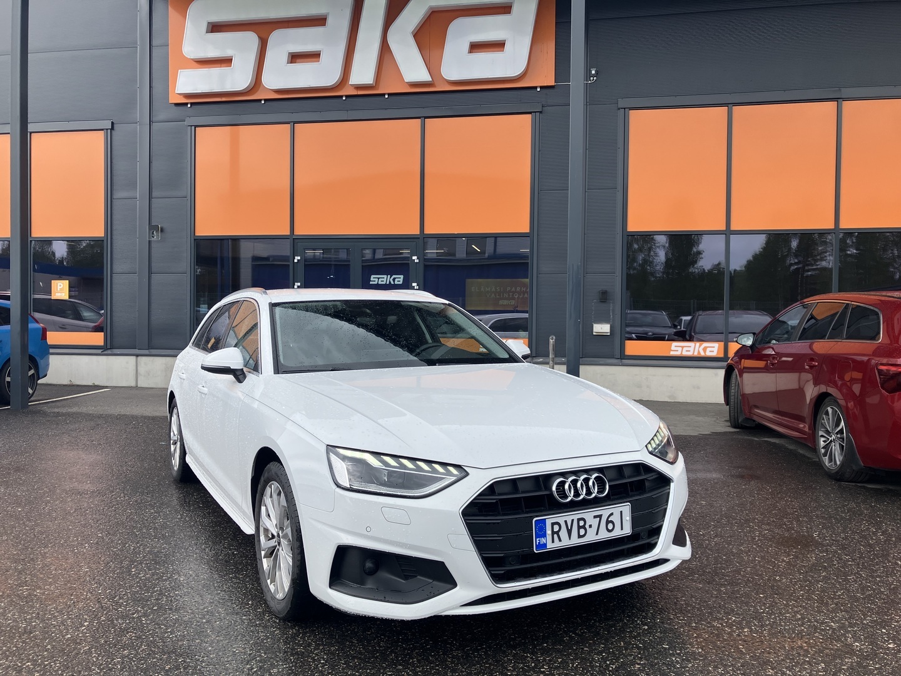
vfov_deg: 49.7
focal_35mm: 28
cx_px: 450
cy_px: 338
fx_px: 729
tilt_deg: -0.4
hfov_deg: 63.4
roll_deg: -2.1
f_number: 1.8
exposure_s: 1/1033
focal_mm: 3.99
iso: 32
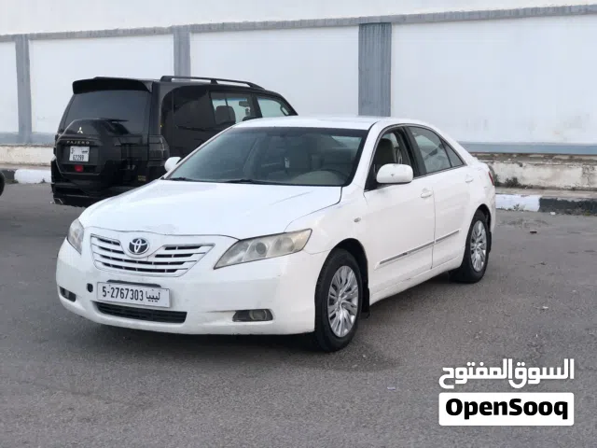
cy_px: 224
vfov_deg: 25.7
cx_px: 298
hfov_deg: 33.8
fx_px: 983
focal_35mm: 57
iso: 50
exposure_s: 1/33
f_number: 2.8
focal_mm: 6.6
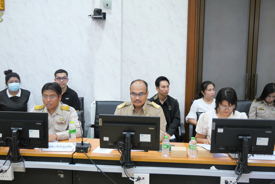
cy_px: 92
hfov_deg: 43.6
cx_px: 138
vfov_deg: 29.9
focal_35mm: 45
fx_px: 344
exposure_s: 1/40
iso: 3200
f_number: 4.2
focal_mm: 22
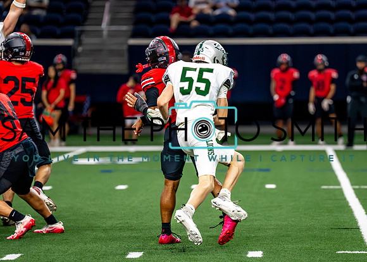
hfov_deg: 7.5
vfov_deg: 5.4
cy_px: 119
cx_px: 199
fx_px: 2803
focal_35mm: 269
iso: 5000
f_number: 2.8
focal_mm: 200
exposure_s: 1/2000
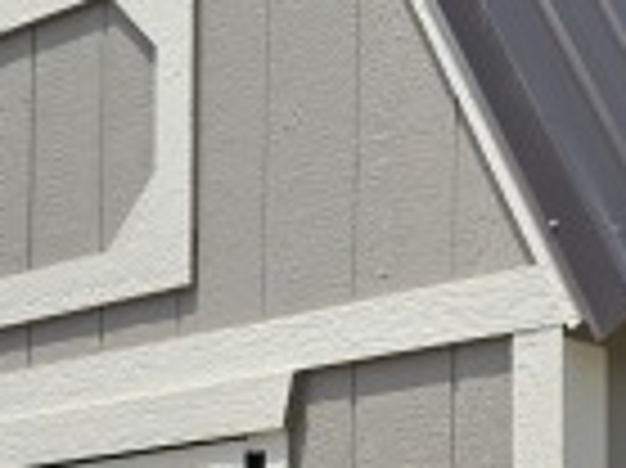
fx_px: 1915
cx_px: 473
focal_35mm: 106
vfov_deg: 13.3
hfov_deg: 18.4
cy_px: 675
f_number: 1.7
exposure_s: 1/7944
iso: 80
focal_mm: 6.3
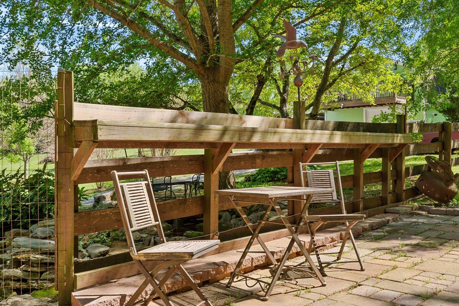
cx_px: 230
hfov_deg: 53.1
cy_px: 153
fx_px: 459
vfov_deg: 36.9
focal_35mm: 36
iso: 100
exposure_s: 1/60
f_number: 7.1
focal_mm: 24
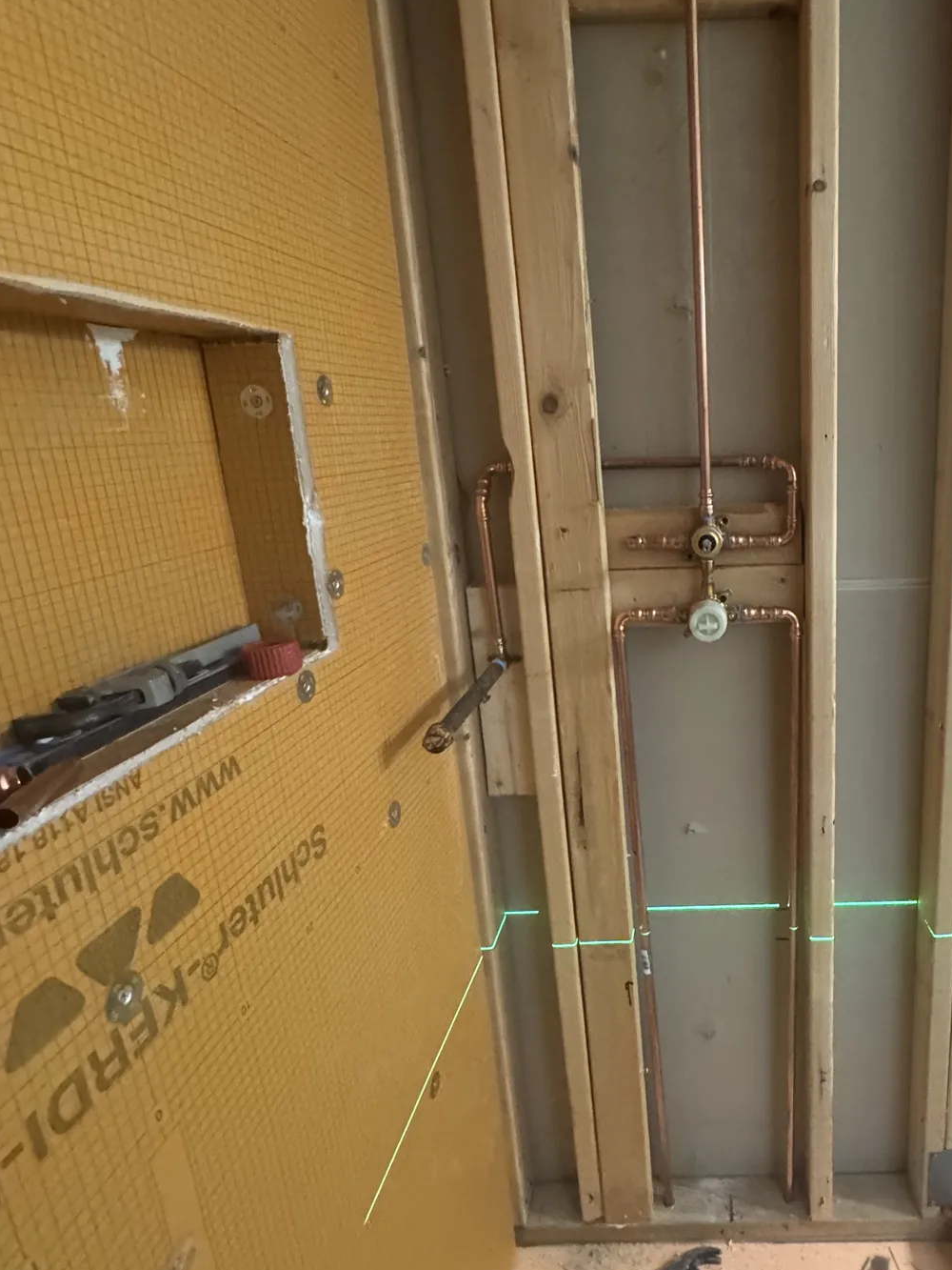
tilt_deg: -15.5
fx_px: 770
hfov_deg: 60.1
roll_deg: +2.5
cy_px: 614
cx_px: 711
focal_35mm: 21
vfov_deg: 79.0
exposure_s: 1/60
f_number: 2.2
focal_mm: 2.2
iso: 1250
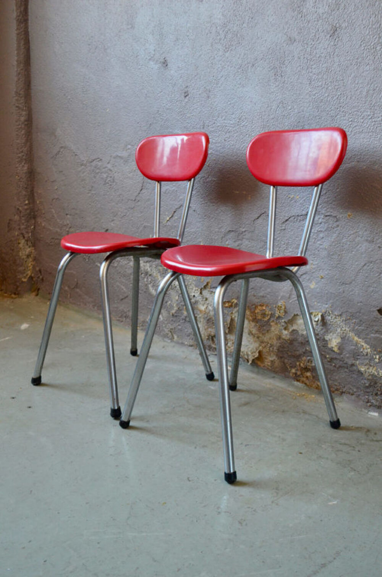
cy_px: 288
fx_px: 576
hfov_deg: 36.7
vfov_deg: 53.2
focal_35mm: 36
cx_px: 191
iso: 1250
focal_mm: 24
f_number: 4
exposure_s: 1/60
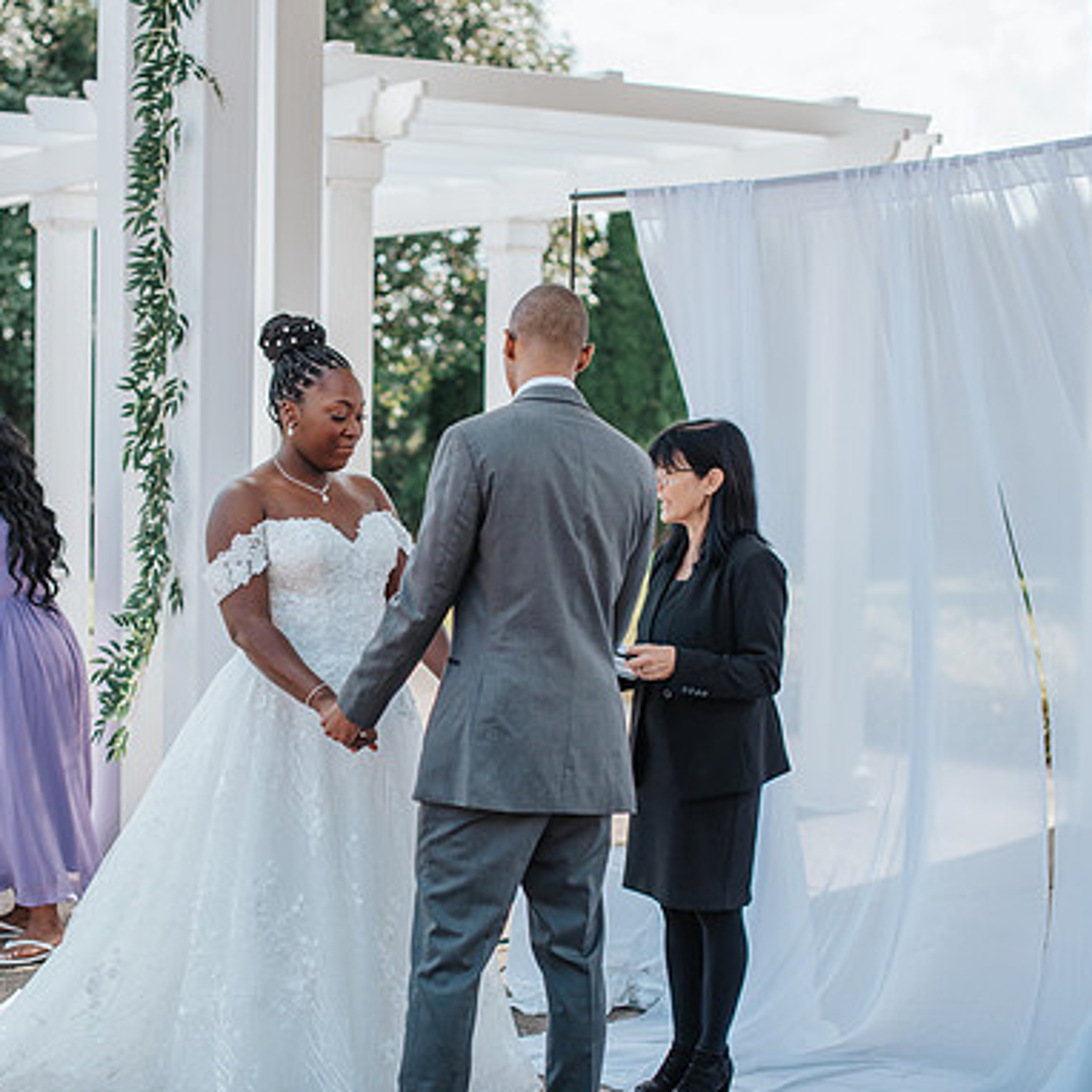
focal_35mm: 67
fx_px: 2391
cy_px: 545
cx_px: 332
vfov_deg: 25.7
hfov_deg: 25.5
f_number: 2.5
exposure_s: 1/2000
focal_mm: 50
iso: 200
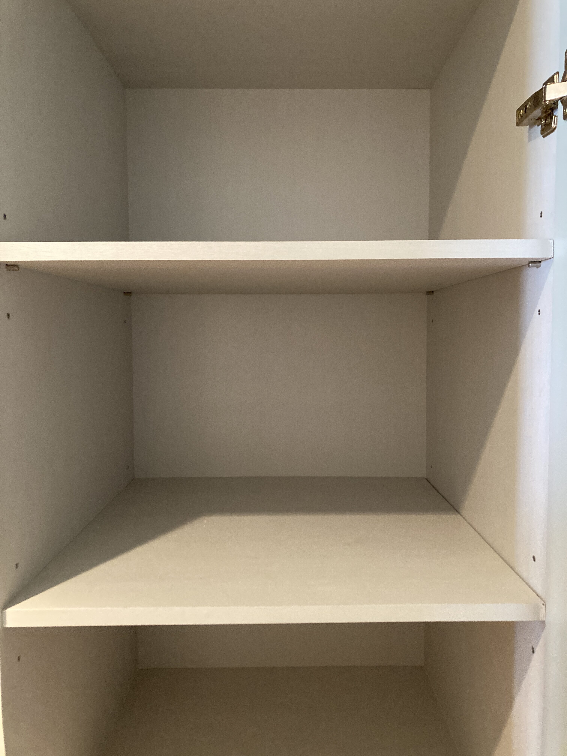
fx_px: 612
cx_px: 284
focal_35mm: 28
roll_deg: -0.2
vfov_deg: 63.4
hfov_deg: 49.7
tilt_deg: -3.5
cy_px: 378
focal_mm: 3.99
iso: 500
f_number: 1.8
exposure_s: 1/25
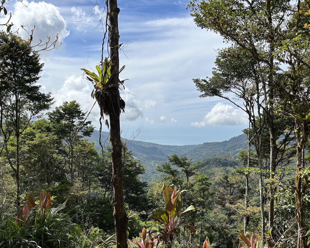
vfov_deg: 48.4
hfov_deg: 58.5
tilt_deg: -3.0
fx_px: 275
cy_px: 137
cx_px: 131
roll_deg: +0.3
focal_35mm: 30
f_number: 1.5
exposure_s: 1/6579
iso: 50
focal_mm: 5.7
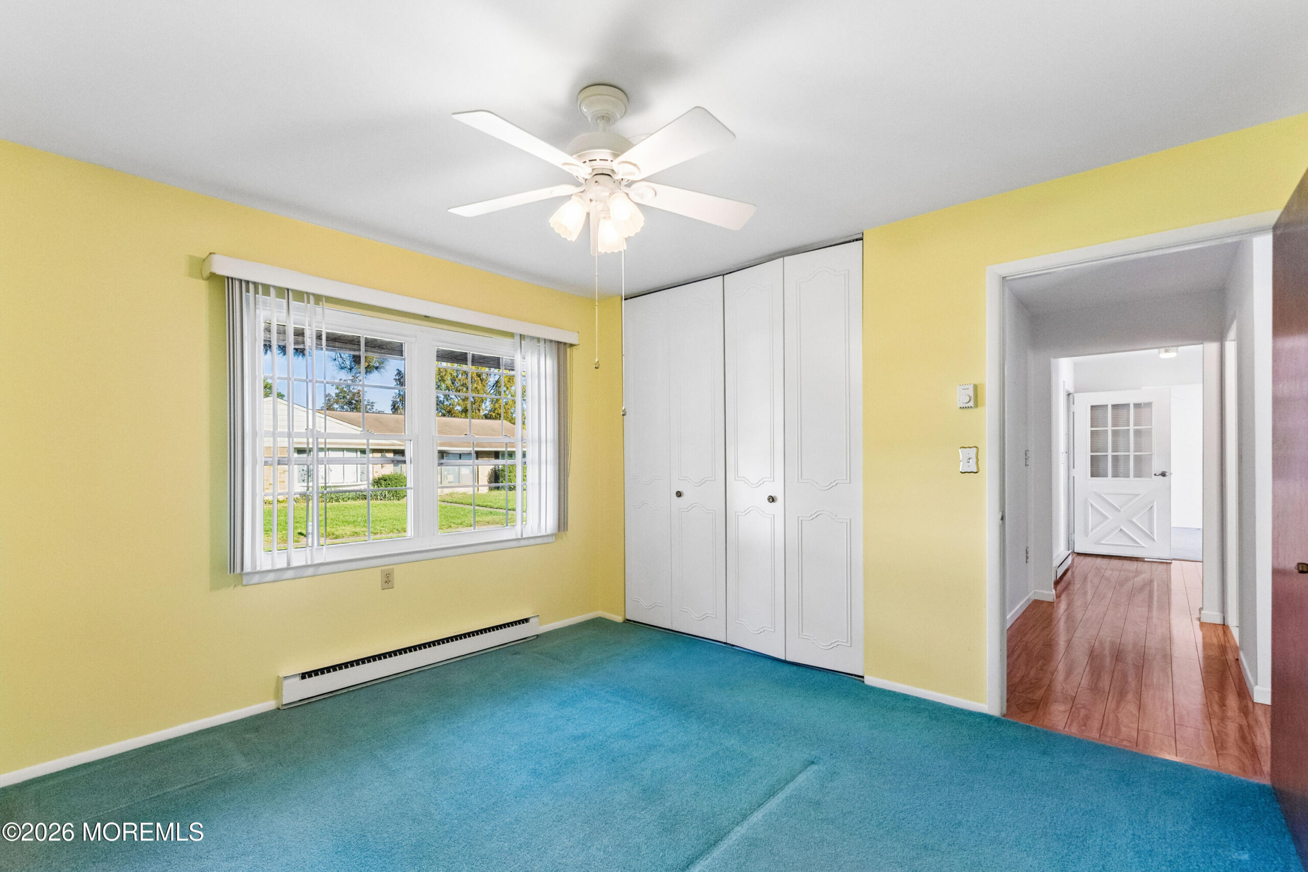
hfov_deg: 100.4
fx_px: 545
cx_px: 654
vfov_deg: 77.3
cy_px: 436
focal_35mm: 15
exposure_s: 1/250
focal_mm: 15
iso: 1250
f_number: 7.1
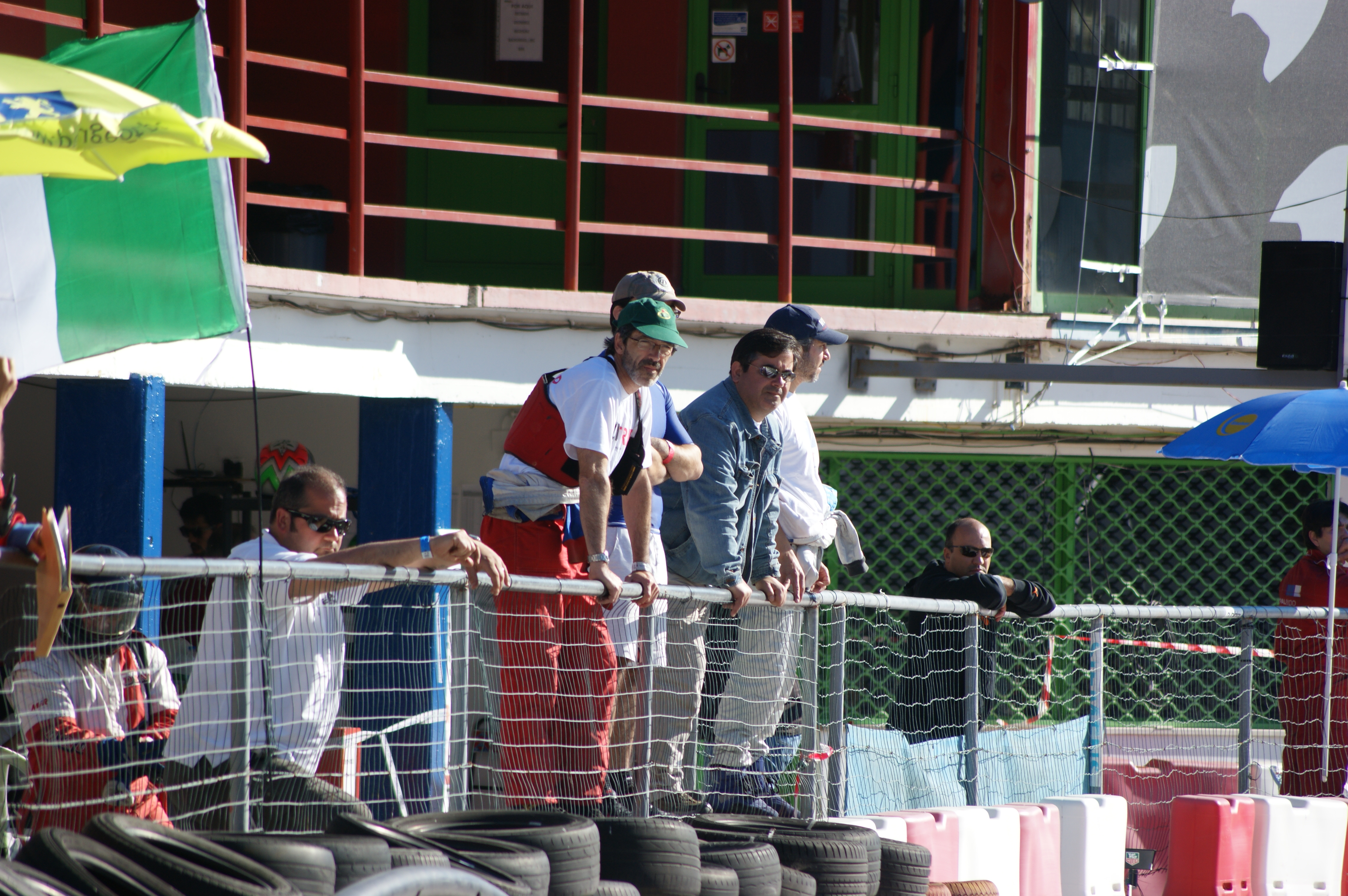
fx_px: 11226
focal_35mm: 300
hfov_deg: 6.9
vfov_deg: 4.6
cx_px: 674
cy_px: 448
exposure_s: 1/320
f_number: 5.6
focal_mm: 200
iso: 100
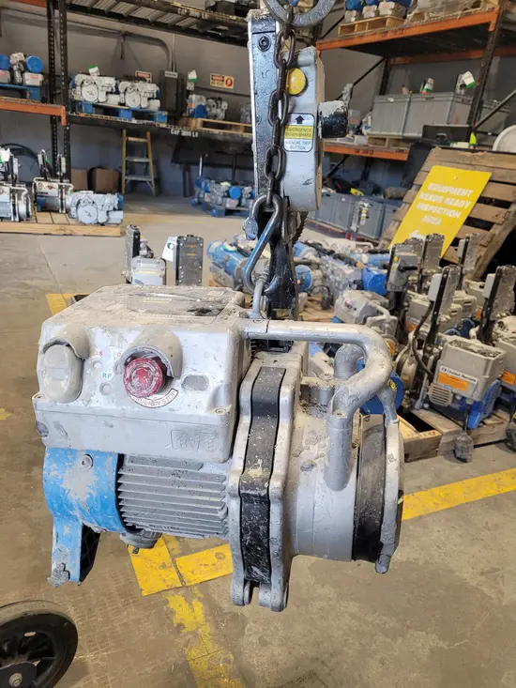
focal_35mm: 26
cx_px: 258
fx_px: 517
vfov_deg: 67.3
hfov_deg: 53.1
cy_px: 344
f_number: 1.8
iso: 250
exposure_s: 1/120
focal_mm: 5.4
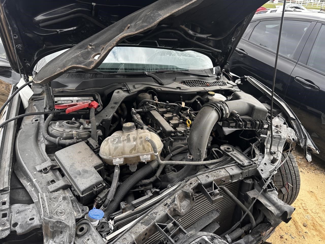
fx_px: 225
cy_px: 122
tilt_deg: -27.6
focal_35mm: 24
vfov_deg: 56.8
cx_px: 162
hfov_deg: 71.6
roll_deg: -3.9
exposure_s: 1/503
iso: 80
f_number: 1.78
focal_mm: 6.86
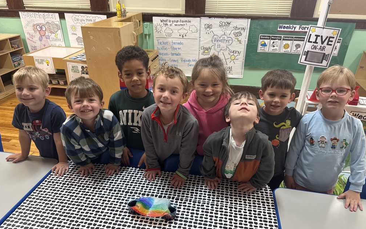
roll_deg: -0.4
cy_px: 139
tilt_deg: -30.3
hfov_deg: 70.4
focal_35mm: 26
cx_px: 180
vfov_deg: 47.3
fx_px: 259
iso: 200
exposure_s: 1/60
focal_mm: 6.76
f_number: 1.78
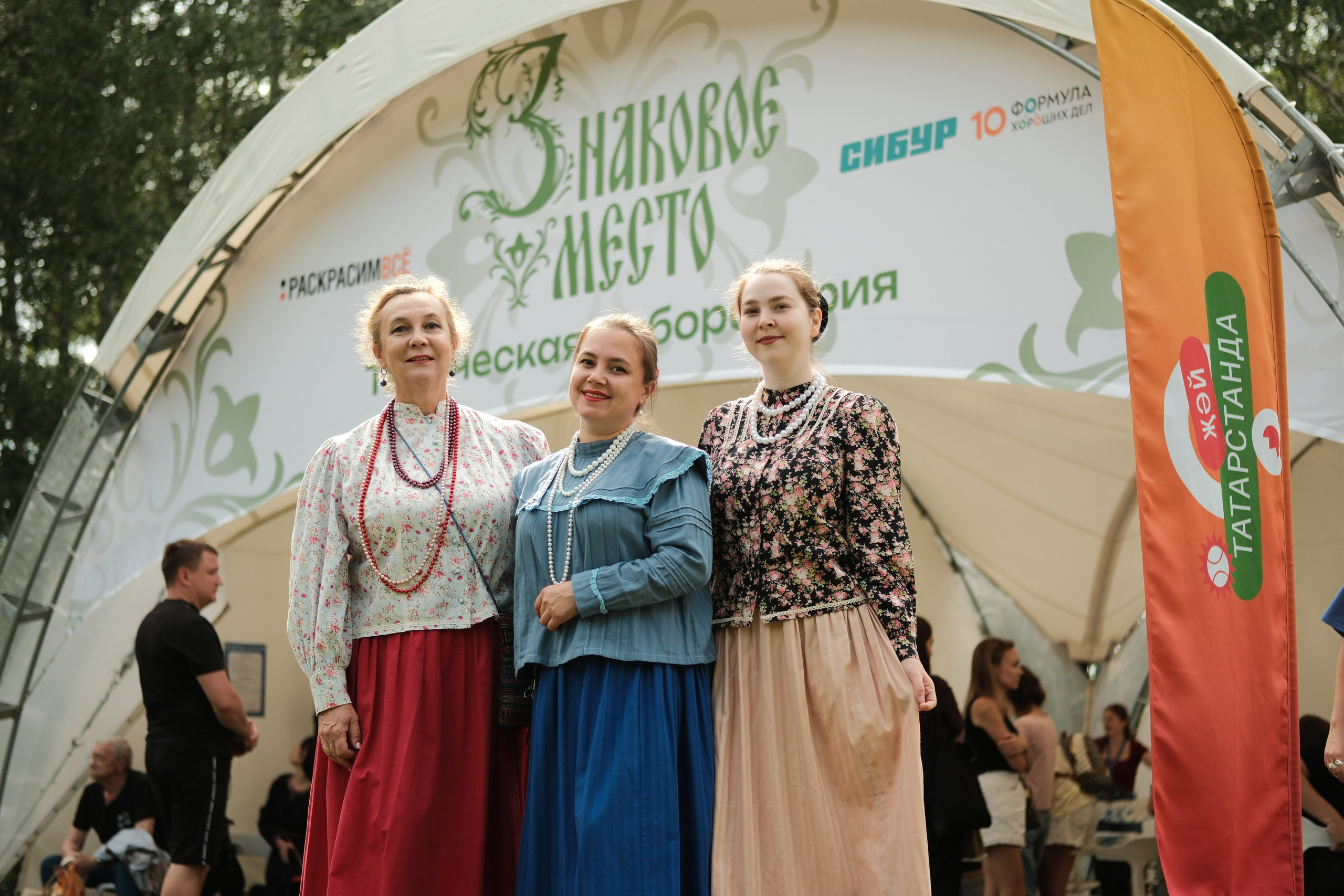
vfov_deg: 18.2
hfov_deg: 27.0
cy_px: 448
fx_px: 2800
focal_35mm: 75
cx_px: 672
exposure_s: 1/1600
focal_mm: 50
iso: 200
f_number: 2.2
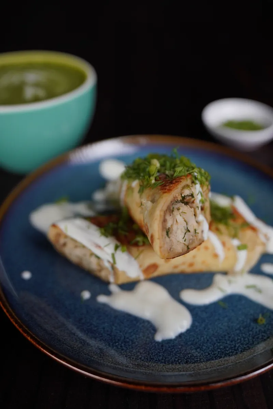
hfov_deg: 43.6
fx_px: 341
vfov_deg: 61.9
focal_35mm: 30
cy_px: 204
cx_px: 136
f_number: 2
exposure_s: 1/1000
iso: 320
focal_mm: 20
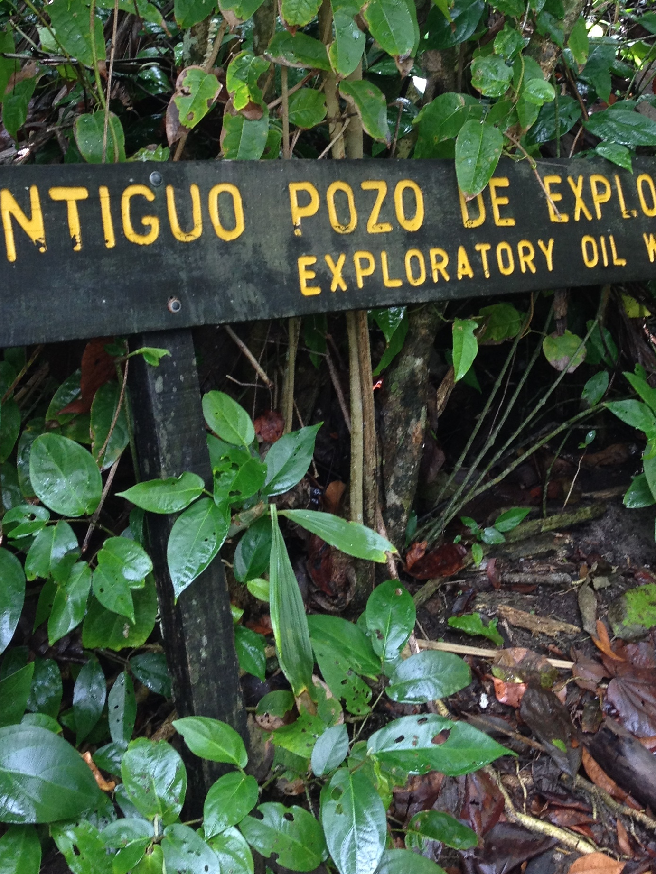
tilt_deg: -15.7
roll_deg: +1.2
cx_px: 421
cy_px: 142
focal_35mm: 62
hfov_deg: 23.6
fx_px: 1567
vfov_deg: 30.2
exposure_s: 1/60
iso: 64
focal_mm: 4.28
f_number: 2.4
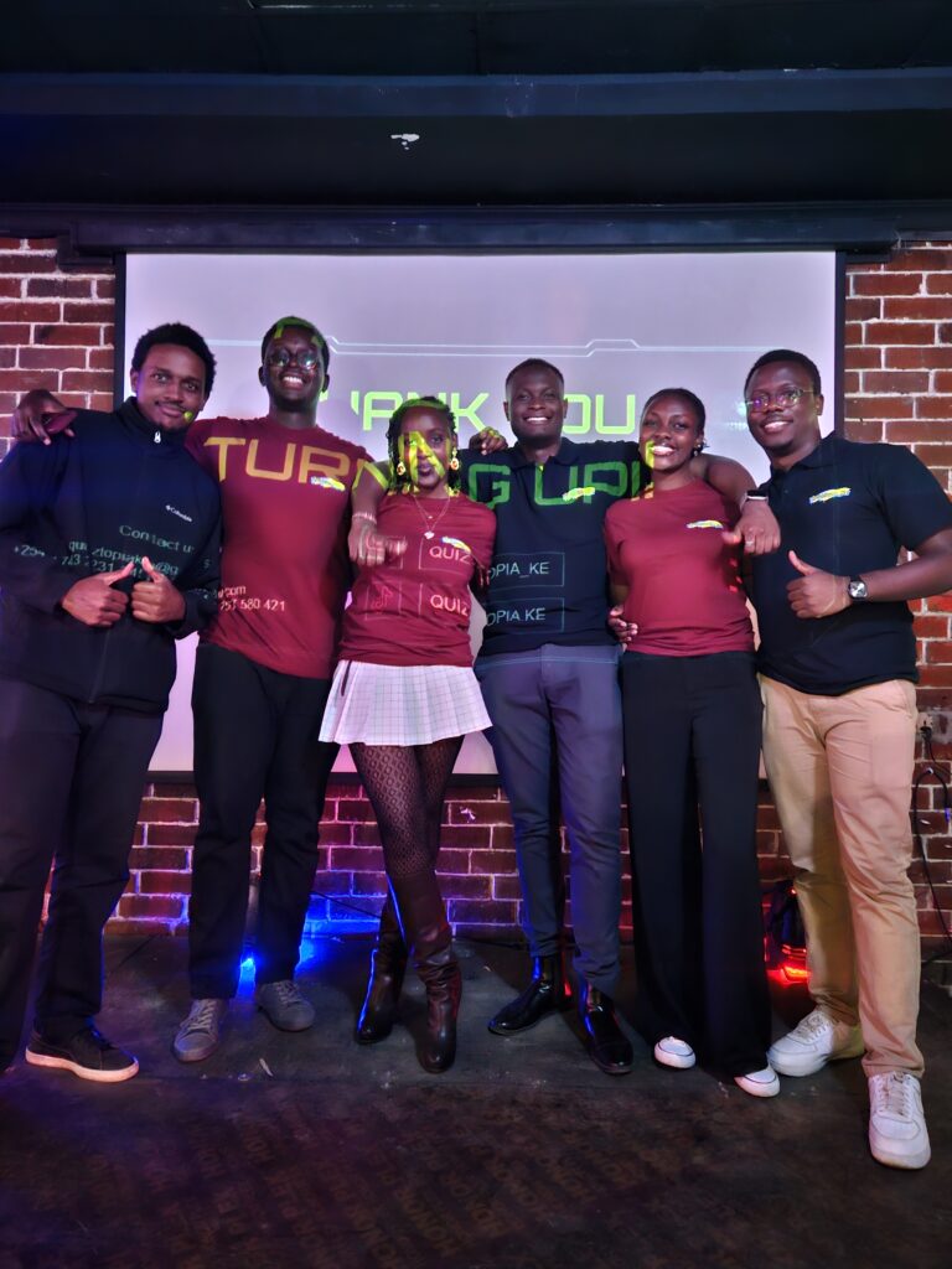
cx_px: 476
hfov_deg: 58.9
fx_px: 843
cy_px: 634
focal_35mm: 23
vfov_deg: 73.9
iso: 1600
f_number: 1.8
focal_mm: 5.4
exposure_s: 1/11
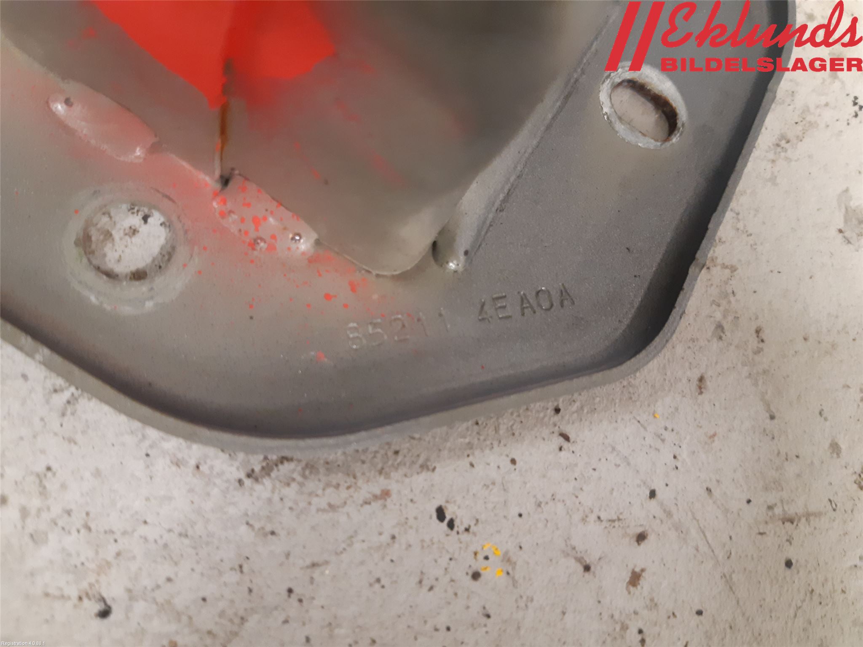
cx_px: 432
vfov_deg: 53.1
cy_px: 324
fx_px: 648
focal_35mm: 26
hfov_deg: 67.3
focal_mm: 3.93
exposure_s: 1/25
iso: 320
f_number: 1.7
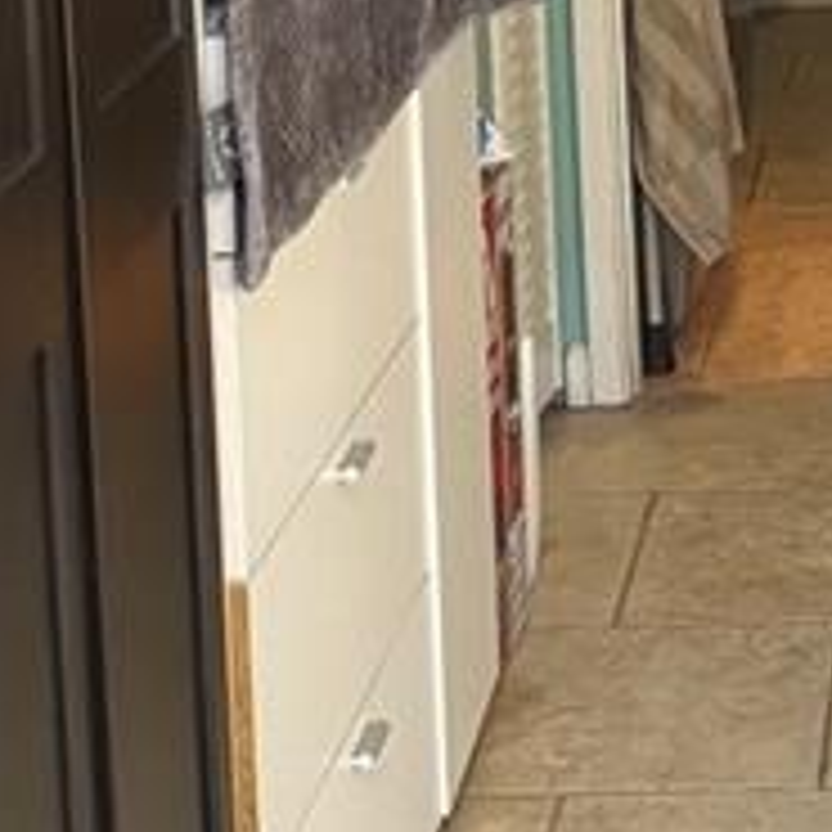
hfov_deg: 11.6
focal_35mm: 149
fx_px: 4052
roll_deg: +1.0
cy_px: -270
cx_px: 792
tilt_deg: -6.3
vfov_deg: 11.4
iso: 320
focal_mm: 5.96
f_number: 1.6
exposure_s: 1/60
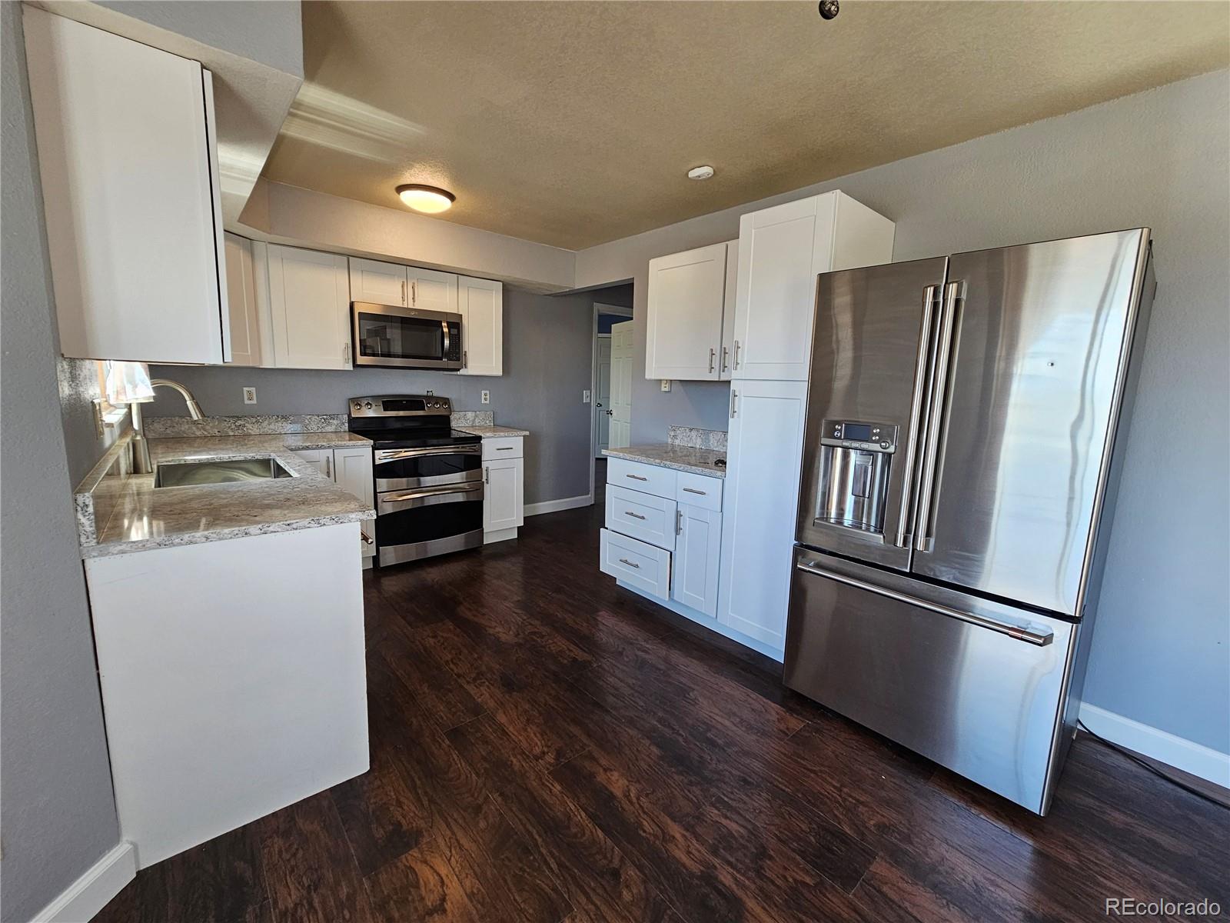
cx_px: 615
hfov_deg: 106.2
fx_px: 462
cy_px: 462
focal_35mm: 13
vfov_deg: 89.9
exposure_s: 1/100
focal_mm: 2.2
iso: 80
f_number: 2.2
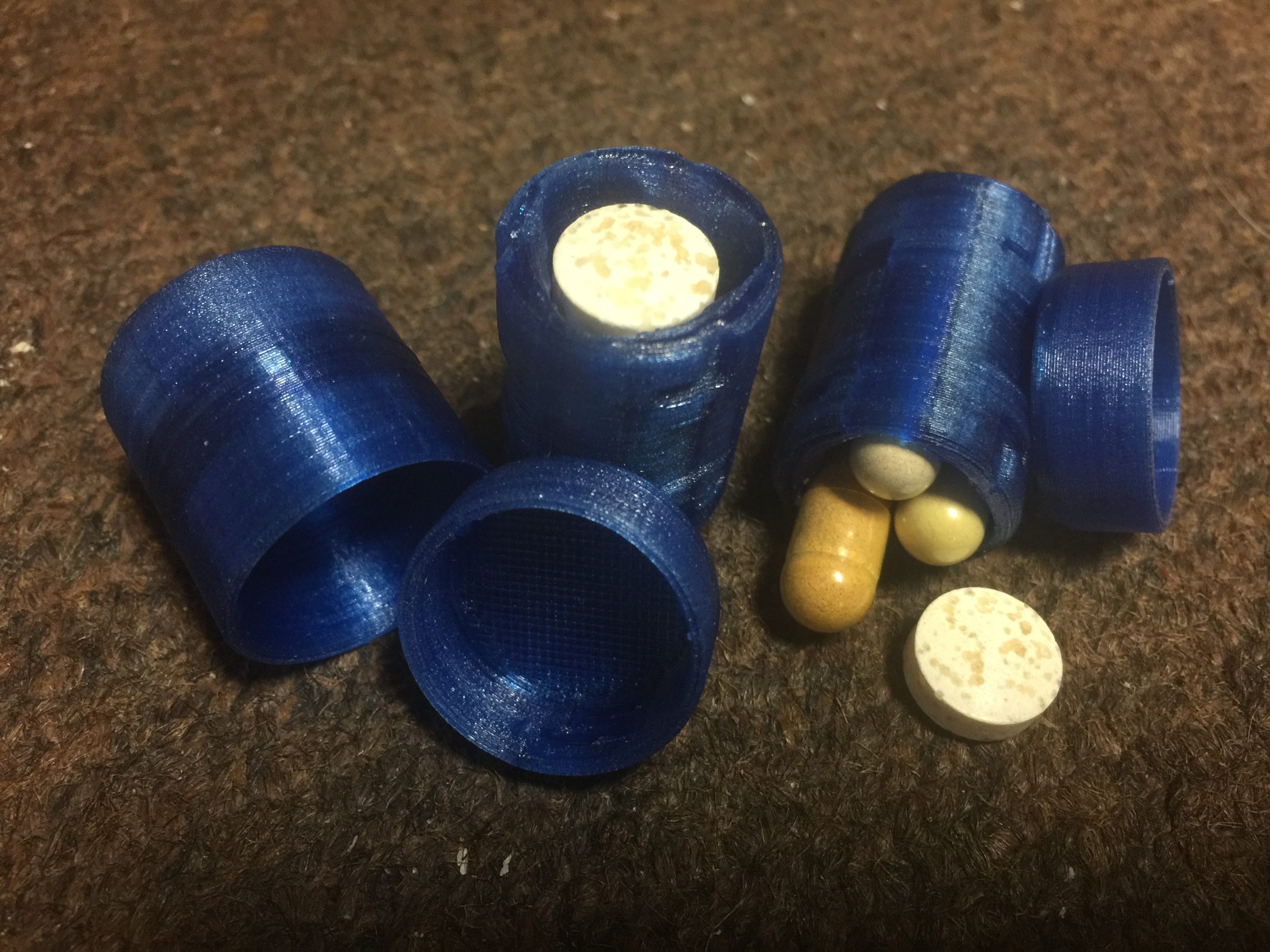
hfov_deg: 61.7
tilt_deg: -56.7
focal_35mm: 29
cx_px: 635
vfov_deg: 48.2
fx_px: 1064
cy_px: 476
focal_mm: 4.15
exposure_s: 1/15
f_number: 2.2
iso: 100
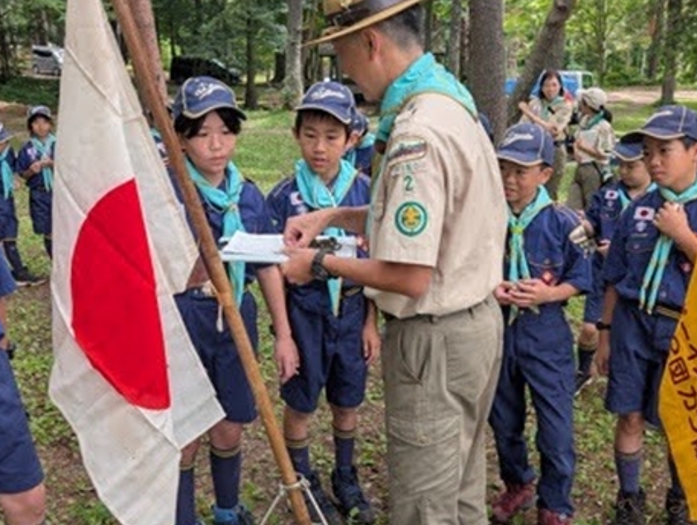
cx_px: 337
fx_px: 847
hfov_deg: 44.7
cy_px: 295
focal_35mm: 42
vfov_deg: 34.4
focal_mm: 6.9
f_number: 1.68
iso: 31
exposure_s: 1/195
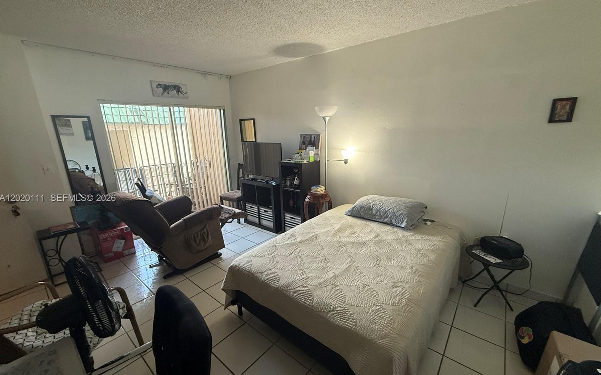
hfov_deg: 101.5
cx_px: 301
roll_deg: +1.4
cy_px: 199
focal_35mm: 15
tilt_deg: -16.3
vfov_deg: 74.7
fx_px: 246
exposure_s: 1/120
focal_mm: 2.22
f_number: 2.2
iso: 250
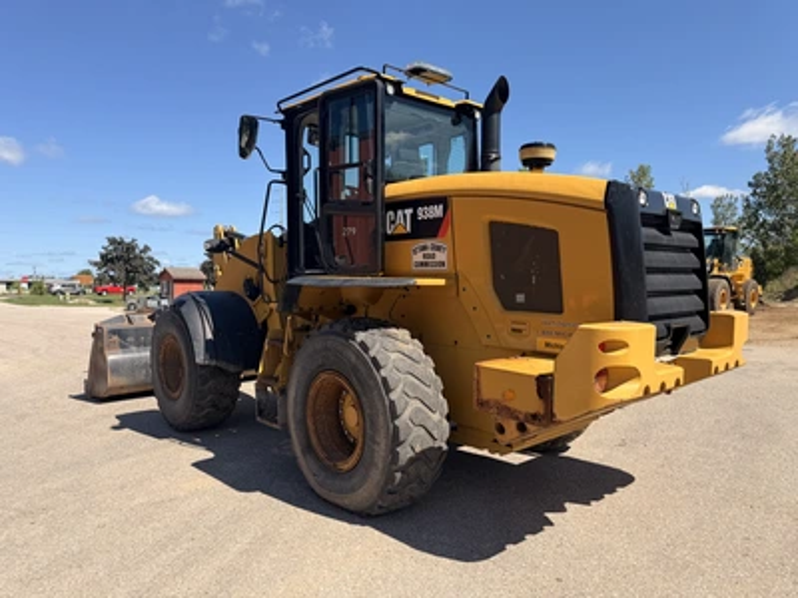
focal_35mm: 24
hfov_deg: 71.6
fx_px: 553
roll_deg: +2.7
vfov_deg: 56.8
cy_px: 299
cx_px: 399
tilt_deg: -1.0
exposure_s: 1/3953
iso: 80
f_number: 1.78
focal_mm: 6.76
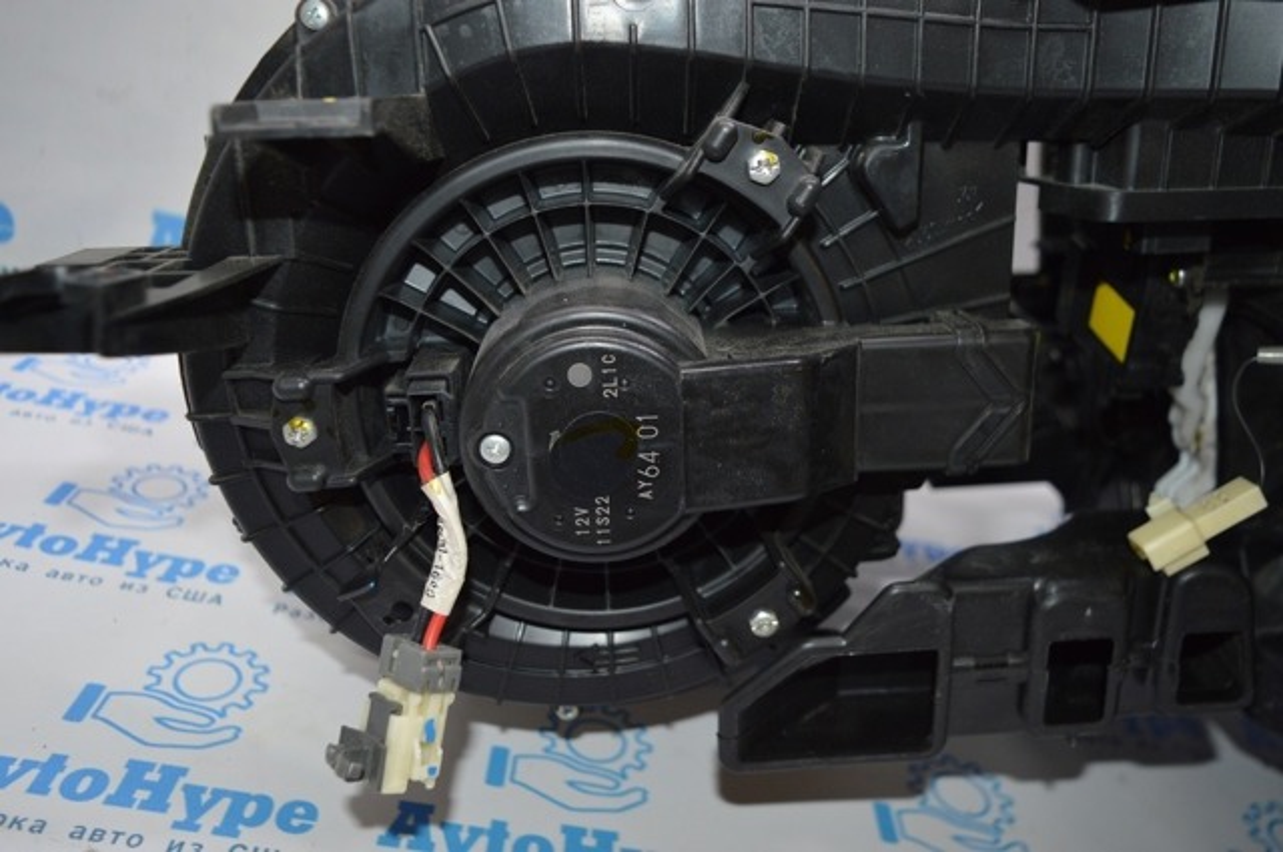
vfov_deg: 43.5
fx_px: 1068
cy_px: 426
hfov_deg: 62.0
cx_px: 642
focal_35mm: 30
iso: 400
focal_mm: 20
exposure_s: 1/60
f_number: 4
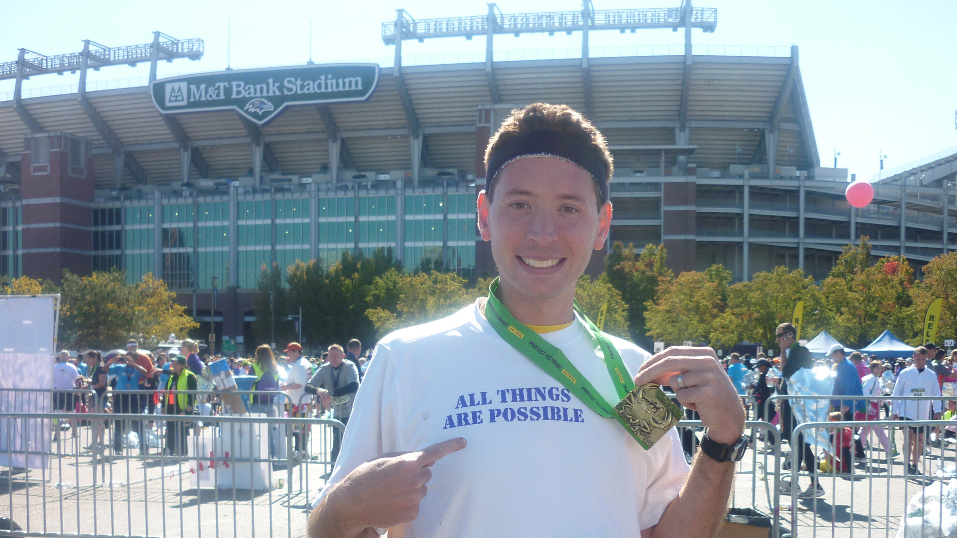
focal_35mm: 42
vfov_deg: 28.0
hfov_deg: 48.3
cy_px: 386
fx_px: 1066
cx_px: 504
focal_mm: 5.5
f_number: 2.8
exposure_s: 1/500
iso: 80
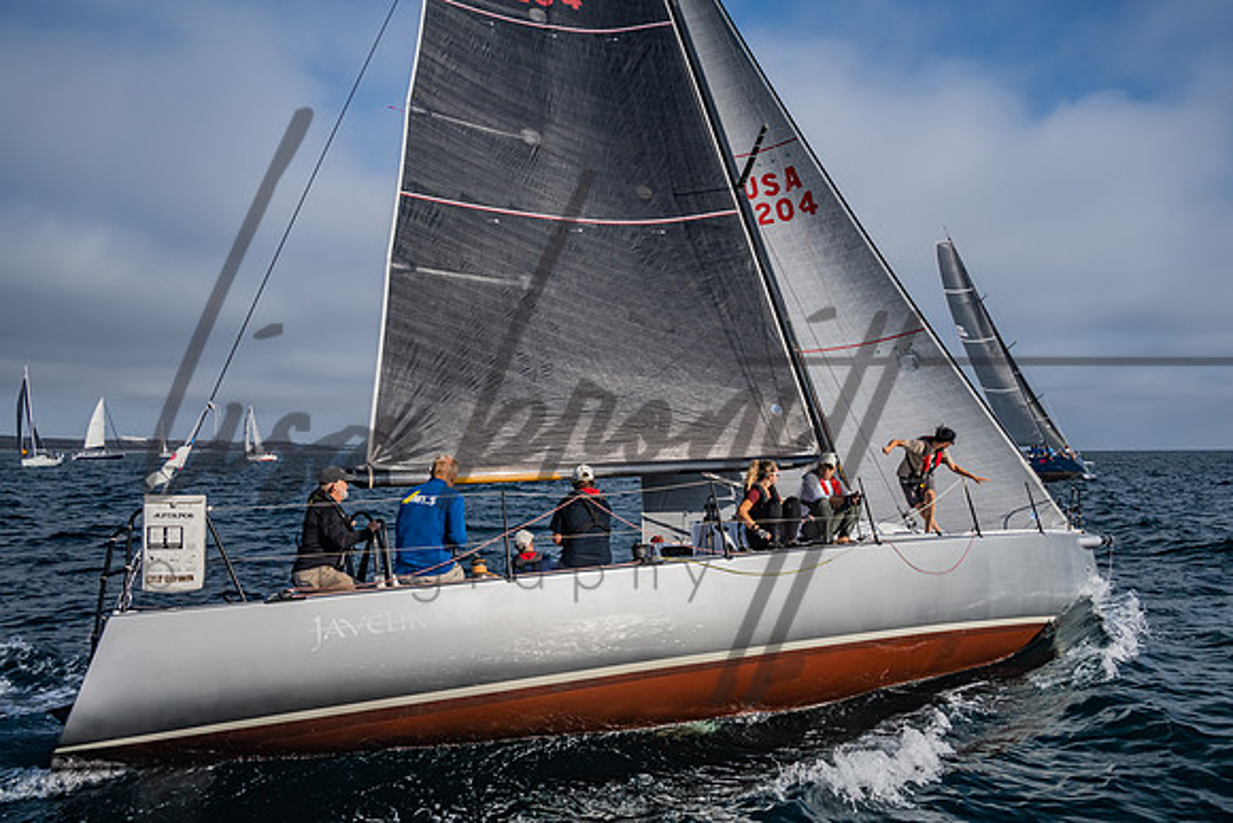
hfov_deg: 70.4
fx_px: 873
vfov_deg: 50.4
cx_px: 638
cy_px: 411
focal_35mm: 25
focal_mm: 24
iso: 400
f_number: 9
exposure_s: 1/1250
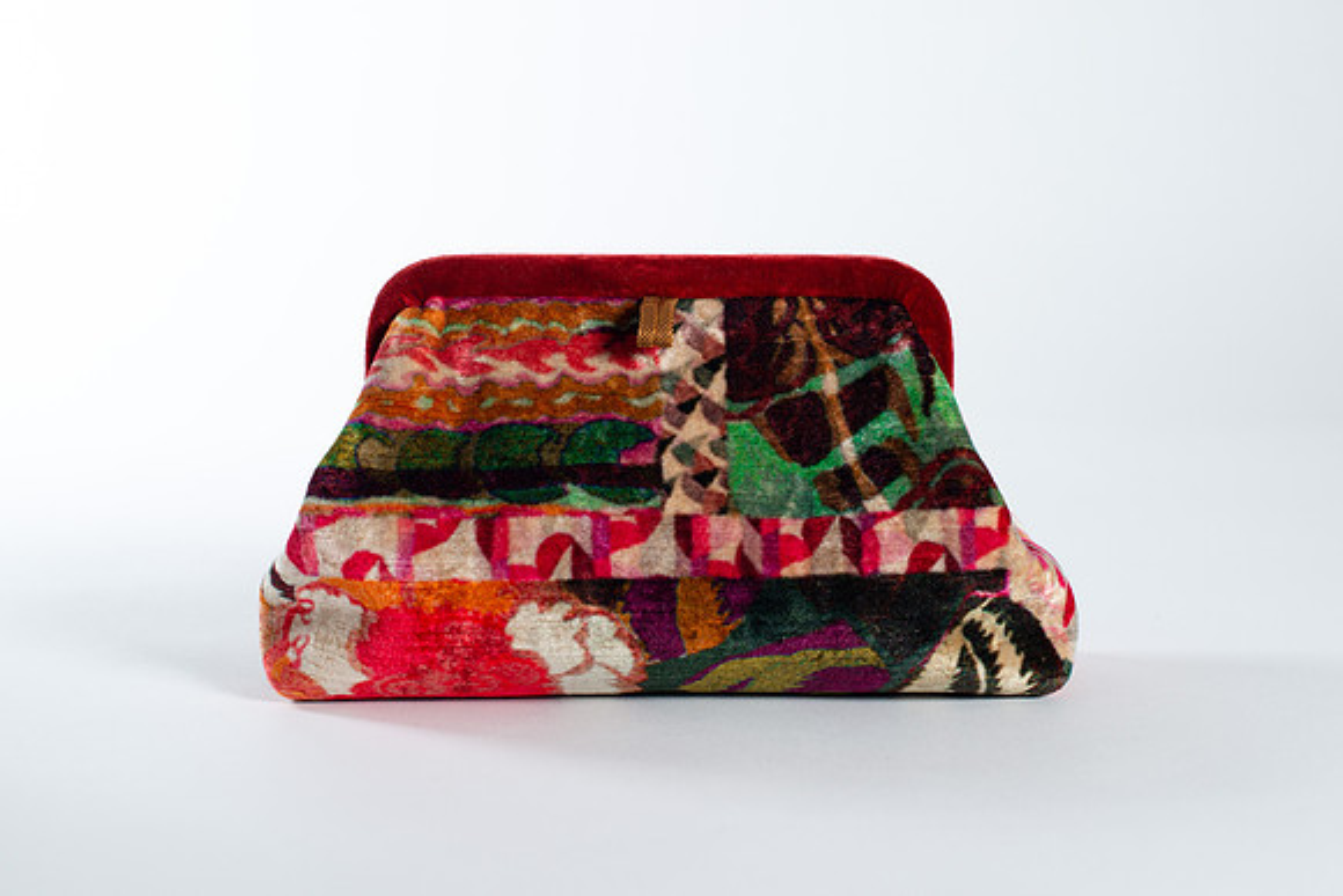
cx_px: 672
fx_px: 1866
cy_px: 448
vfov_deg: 27.0
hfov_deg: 39.6
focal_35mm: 50
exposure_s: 1/200
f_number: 6.3
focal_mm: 50
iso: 200
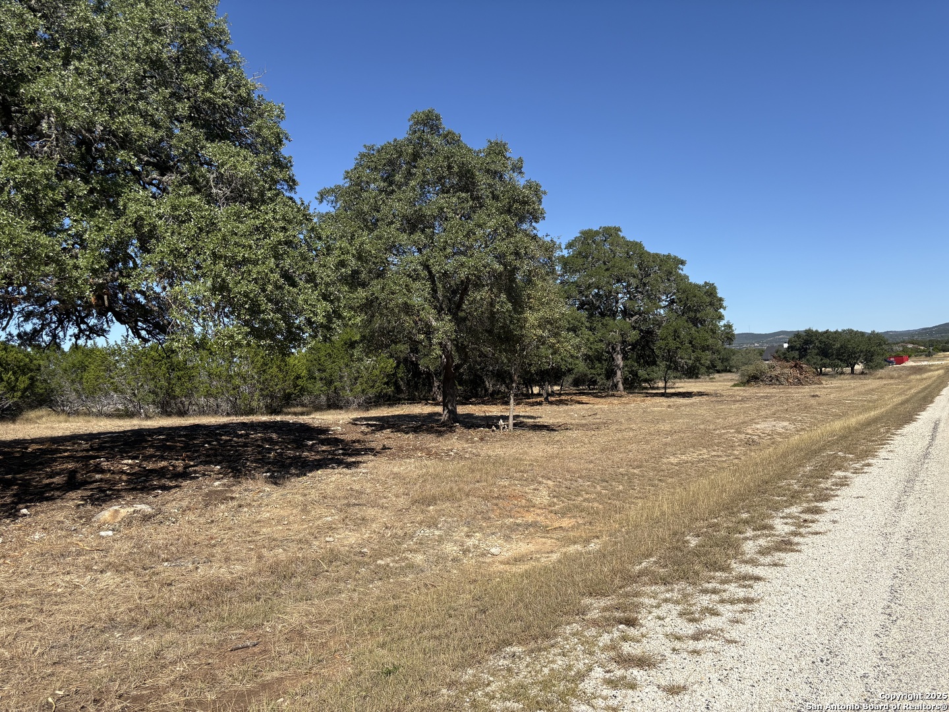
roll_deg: +2.2
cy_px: 356
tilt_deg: +0.8
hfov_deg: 67.3
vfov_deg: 53.1
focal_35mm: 26
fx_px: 713
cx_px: 474
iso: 50
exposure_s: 1/4065
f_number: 1.6
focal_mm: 5.96
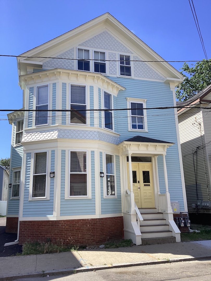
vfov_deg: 58.4
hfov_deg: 45.4
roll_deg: +0.9
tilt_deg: +13.7
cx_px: 106
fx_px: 252
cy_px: 140
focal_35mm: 31
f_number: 2.4
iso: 25
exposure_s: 1/831
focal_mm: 3.3
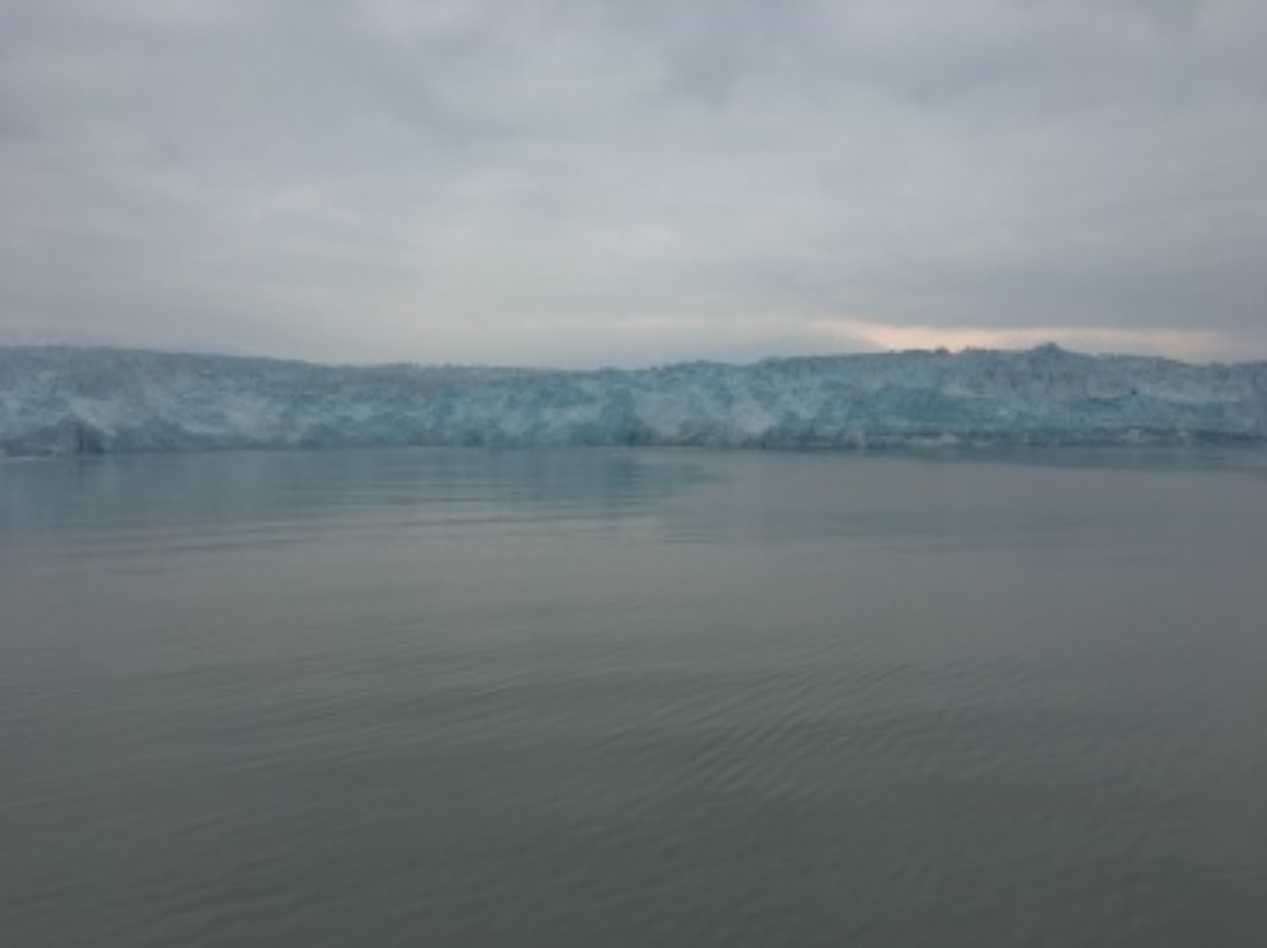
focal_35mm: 29
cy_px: 474
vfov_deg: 48.2
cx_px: 634
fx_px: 1061
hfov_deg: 61.7
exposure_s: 1/1115
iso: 25
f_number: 2.2
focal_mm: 4.15
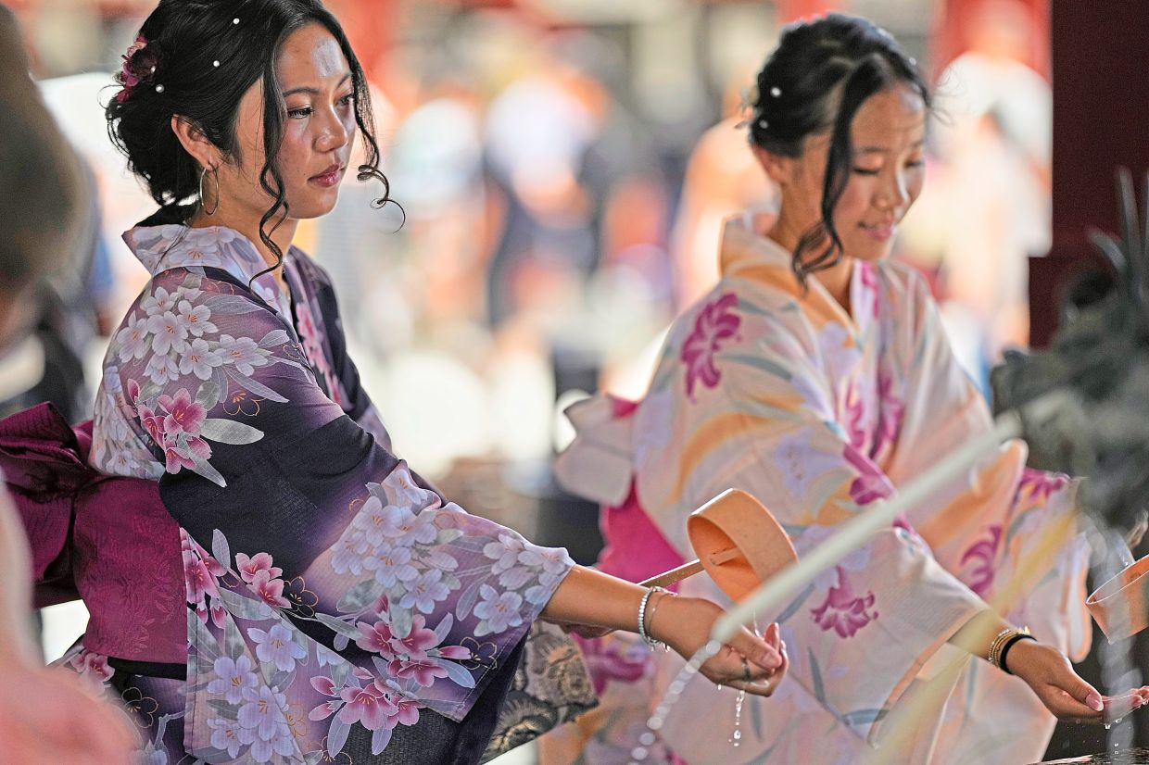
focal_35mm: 135
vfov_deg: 10.2
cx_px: 574
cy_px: 382
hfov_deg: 15.2
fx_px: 4307
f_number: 1.8
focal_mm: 135
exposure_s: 1/4000
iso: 500
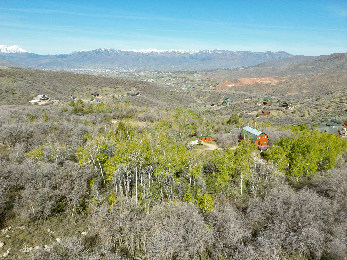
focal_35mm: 24
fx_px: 241
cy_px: 130
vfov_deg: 56.8
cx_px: 174
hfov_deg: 71.6
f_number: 1.7
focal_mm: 6.72
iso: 110
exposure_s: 1/2000
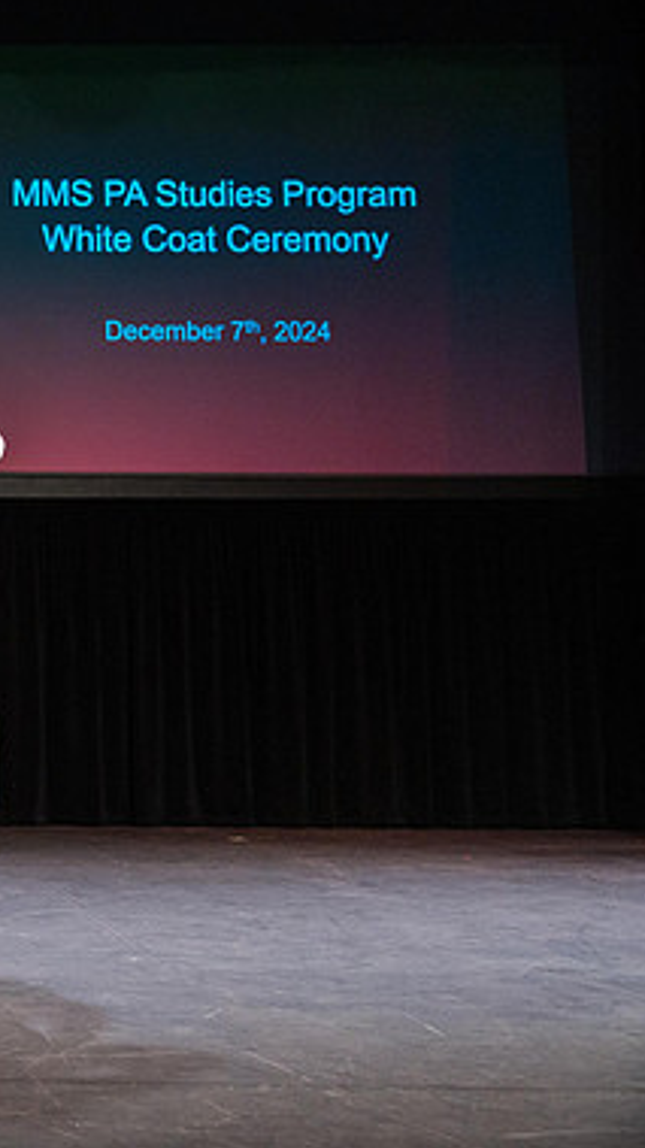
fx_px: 1643
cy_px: 574
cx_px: -221
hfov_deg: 20.1
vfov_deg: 38.5
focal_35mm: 54
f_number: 3.5
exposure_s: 1/320
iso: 1250
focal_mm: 33.7
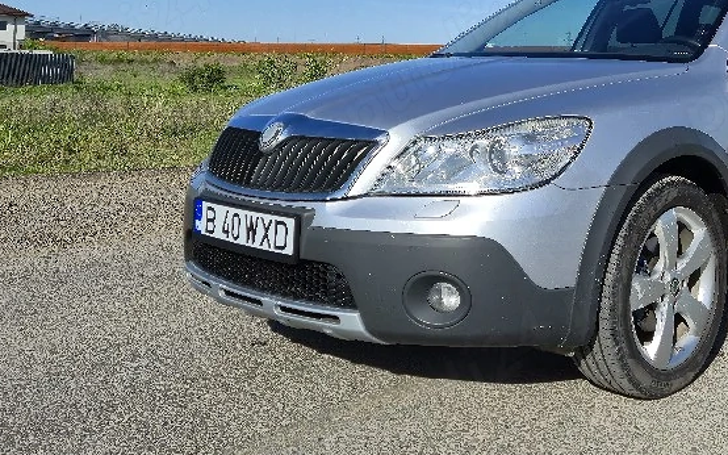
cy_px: 41
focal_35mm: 44
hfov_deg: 43.4
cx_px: 570
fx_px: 873
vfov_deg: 28.0
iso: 25
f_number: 1.8
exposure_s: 1/2500
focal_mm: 5.4
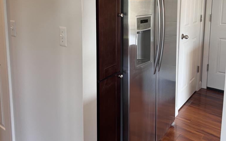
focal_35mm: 37
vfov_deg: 33.4
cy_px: 27
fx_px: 228
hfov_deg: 52.7
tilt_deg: -3.7
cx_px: 112
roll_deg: +1.5
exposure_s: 1/60
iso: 100
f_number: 1.5
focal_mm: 5.7
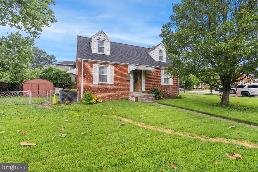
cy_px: 86
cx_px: 129
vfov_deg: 73.8
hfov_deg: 96.7
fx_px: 115
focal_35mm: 16
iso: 640
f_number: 8
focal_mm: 16
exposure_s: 1/250
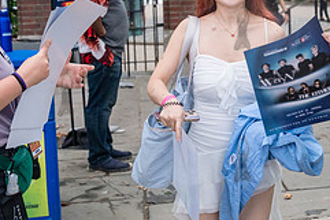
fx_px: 844
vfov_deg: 14.8
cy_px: 40
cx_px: 251
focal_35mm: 92
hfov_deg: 21.9
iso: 1250
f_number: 4.5
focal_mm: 35
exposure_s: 1/400
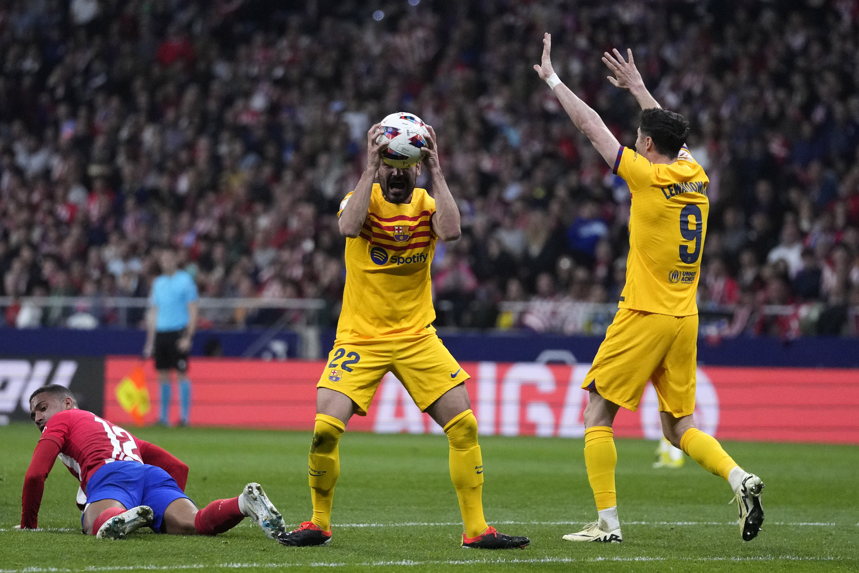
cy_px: 286
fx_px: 4772
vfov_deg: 6.9
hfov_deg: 10.3
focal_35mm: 200
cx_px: 430
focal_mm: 200
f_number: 2.8
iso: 4000
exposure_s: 1/3200
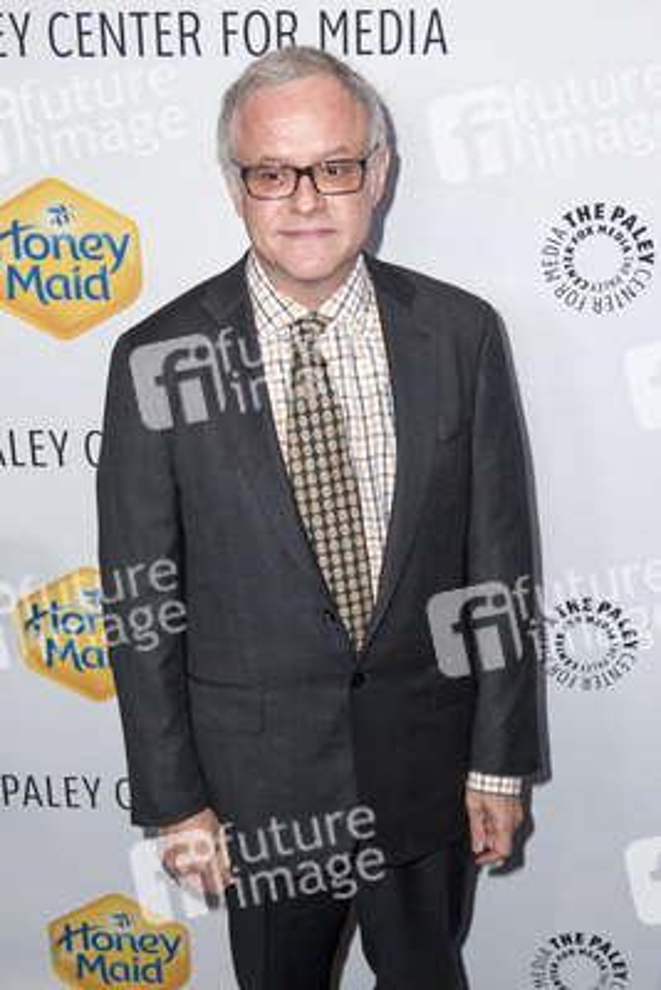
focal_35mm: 45
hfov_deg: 29.9
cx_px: 330
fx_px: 1238
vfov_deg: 43.6
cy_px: 495
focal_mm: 45
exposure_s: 1/400
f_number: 4.5
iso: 500
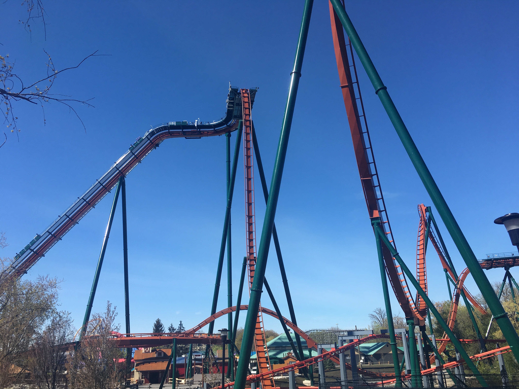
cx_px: 260
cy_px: 194
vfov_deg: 48.2
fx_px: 435
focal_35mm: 29
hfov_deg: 61.7
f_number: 2.2
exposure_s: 1/1876
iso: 25
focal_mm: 4.15
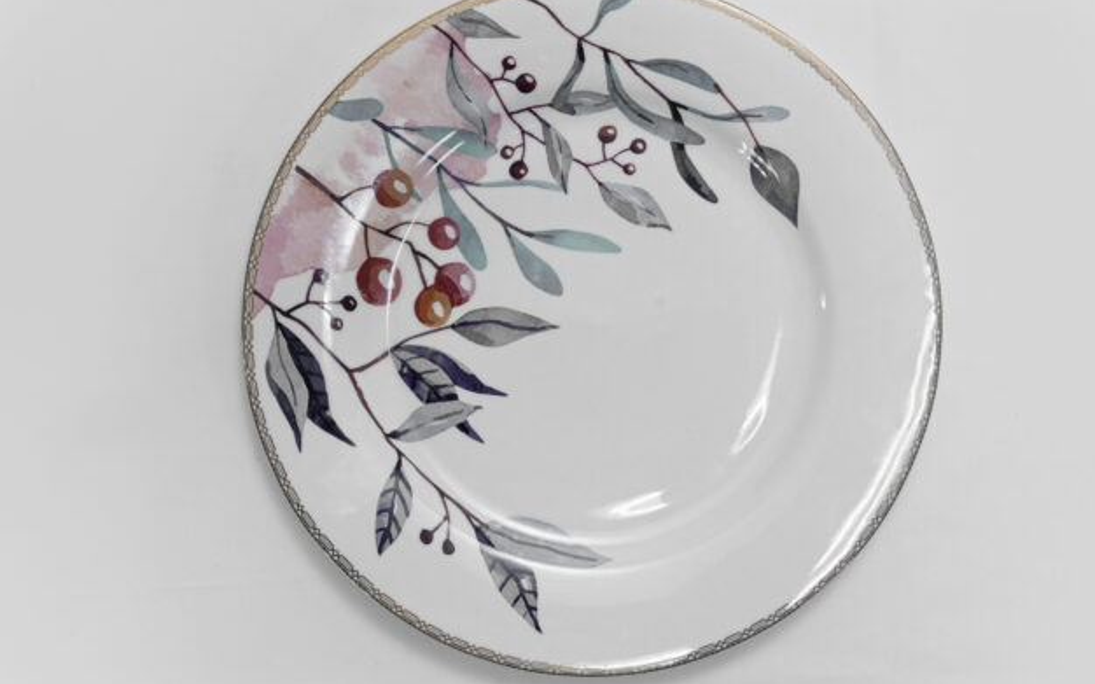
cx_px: 598
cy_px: 318
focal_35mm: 57
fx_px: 1701
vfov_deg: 22.7
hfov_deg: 35.7
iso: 3200
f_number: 13
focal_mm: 50
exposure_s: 1/100
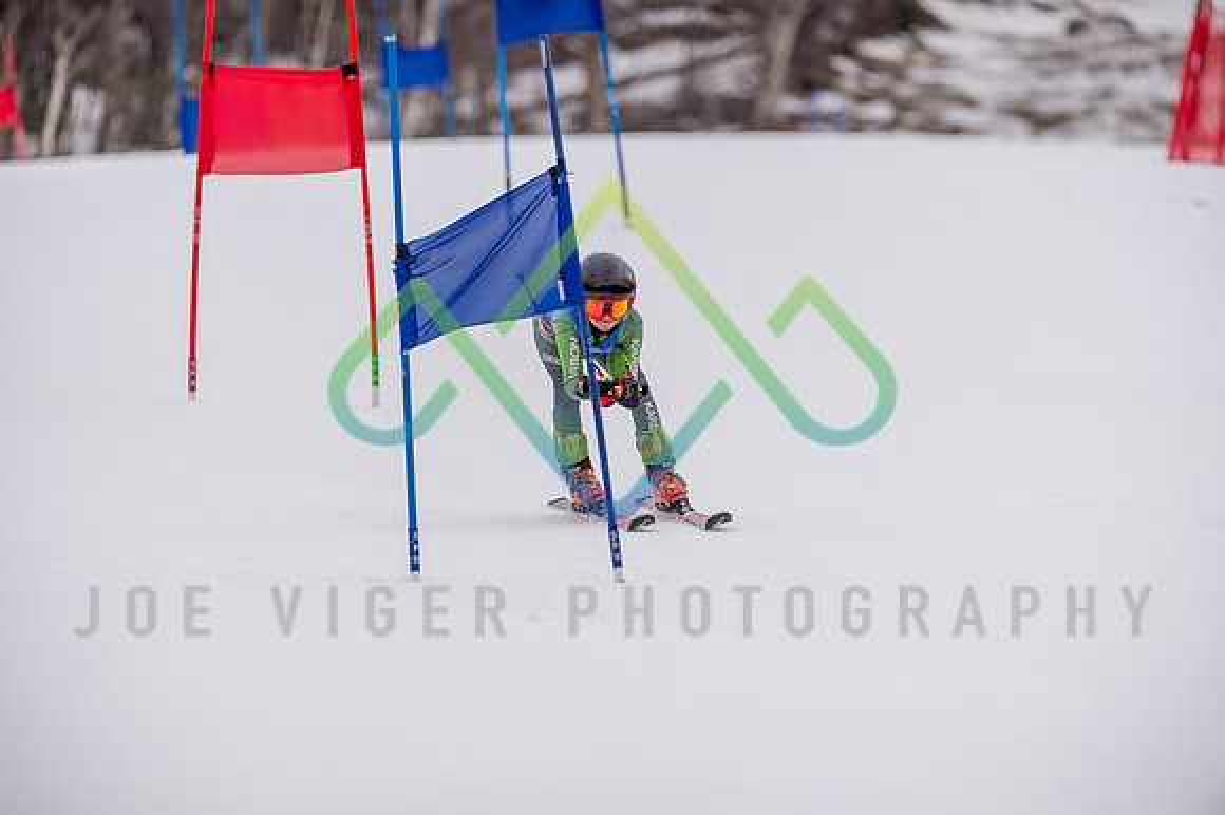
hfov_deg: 3.4
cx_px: 612
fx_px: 20404
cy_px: 408
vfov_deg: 2.3
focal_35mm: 600
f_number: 6.3
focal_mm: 600
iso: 800
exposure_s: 1/2500
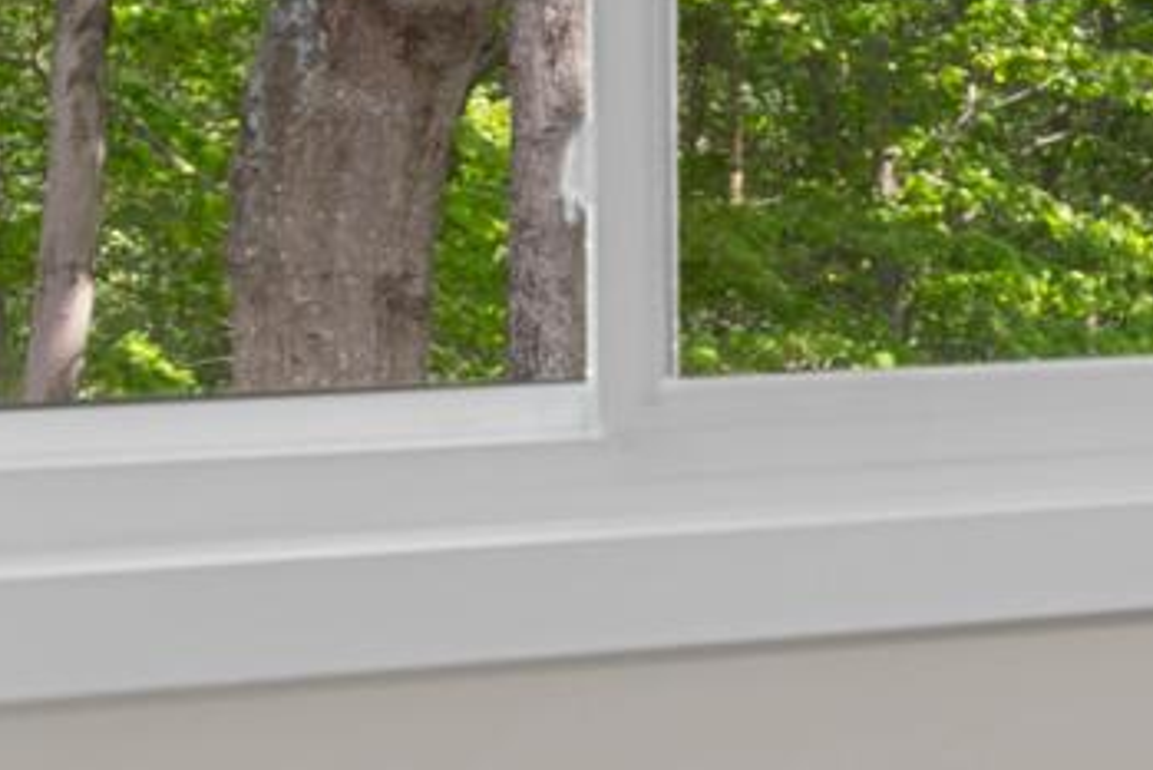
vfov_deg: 14.5
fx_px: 3012
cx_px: 2210
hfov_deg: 16.9
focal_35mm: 94
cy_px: 154
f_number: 5
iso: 100
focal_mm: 16
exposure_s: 1/10
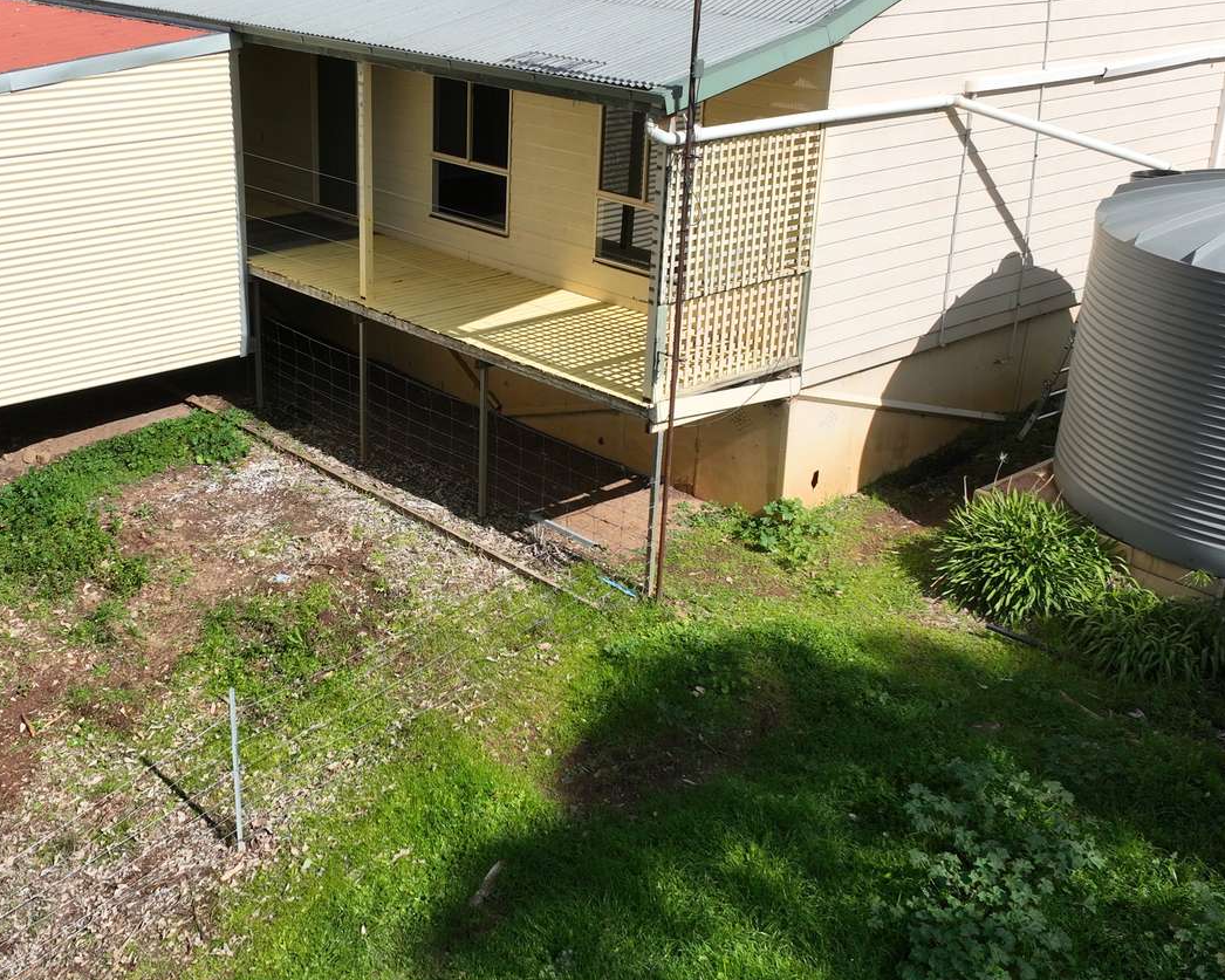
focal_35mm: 43
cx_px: 423
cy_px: 464
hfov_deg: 42.4
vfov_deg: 34.9
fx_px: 1559
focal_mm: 12.29
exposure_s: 1/4000
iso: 210
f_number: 2.8
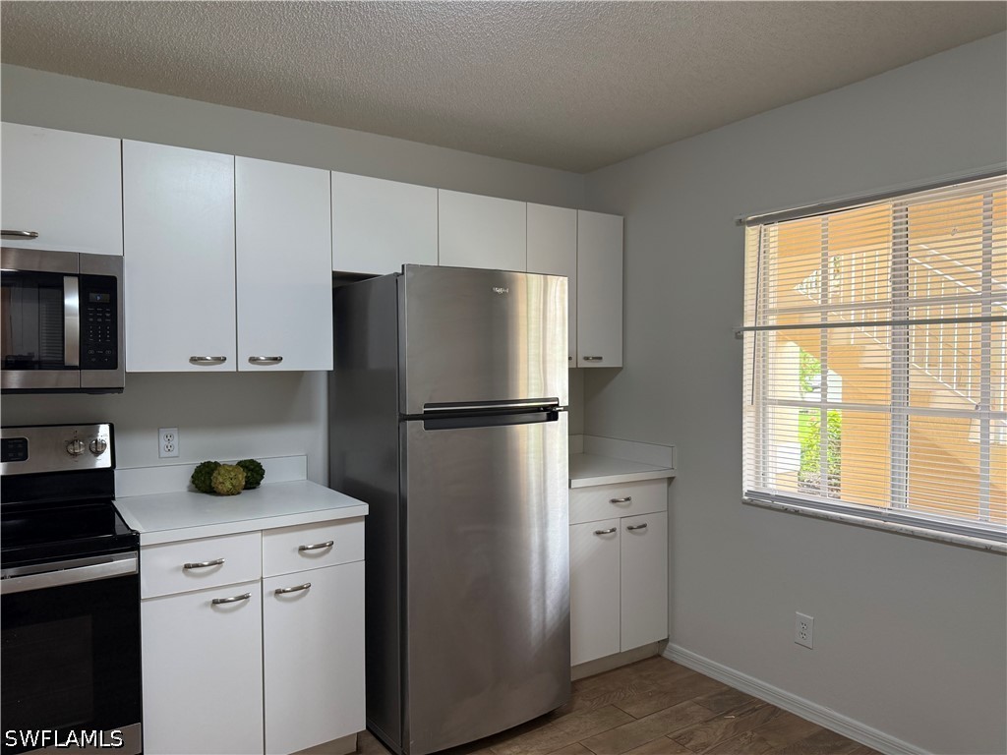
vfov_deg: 56.8
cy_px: 378
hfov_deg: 71.6
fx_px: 698
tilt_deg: -0.9
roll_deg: +0.4
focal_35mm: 24
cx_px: 504
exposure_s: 1/137
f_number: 1.78
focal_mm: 6.76
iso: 160
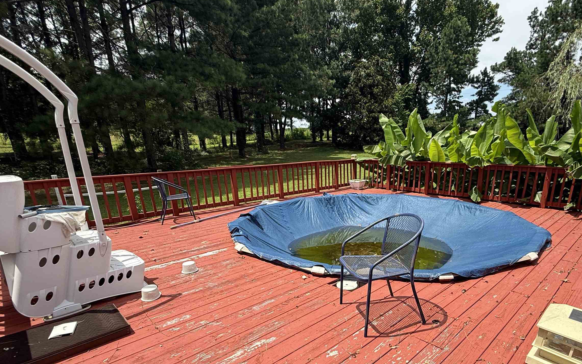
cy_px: 242
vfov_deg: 58.4
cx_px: 331
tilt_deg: -17.6
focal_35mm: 20
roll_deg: +1.1
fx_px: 317
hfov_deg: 84.6
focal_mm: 2.22
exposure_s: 1/1534
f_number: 2.2
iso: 50
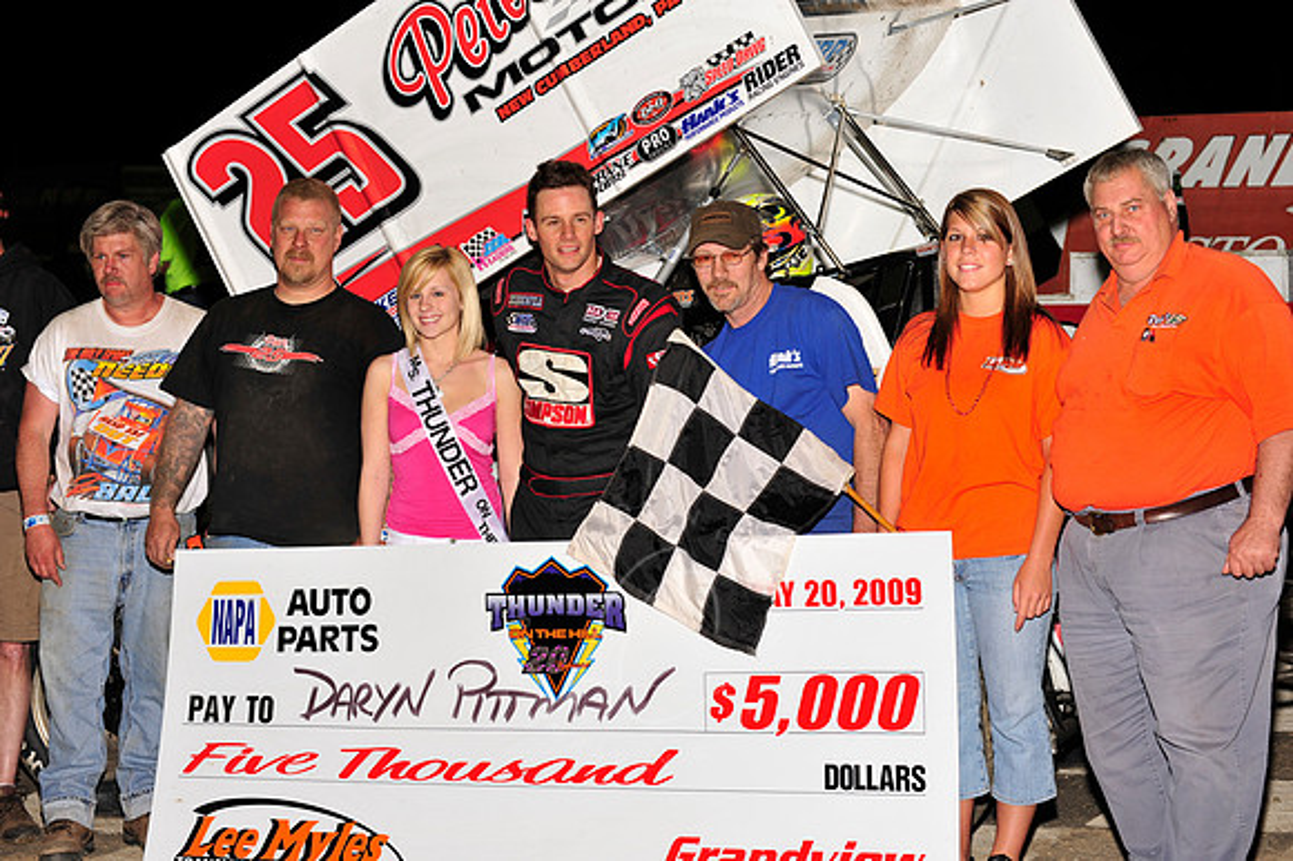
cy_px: 430
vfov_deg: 17.0
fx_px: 2872
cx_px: 646
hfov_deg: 25.4
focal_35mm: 80
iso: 500
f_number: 5.6
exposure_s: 1/250
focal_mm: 80
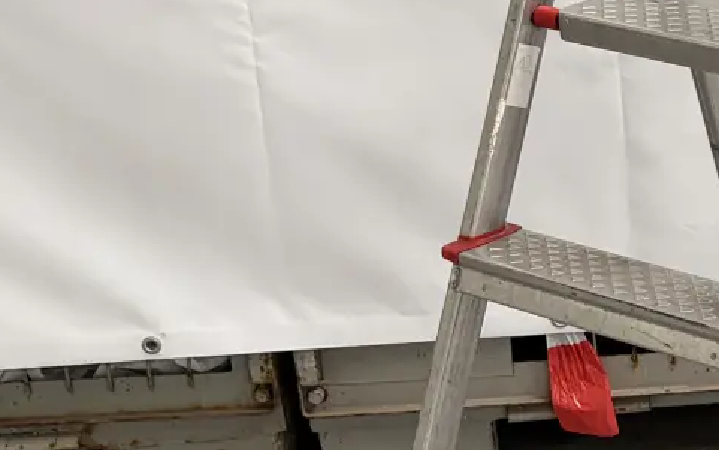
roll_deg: -0.4
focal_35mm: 110
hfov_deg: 17.1
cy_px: 193
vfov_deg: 11.9
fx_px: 2156
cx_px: 1085
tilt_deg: -21.0
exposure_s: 1/111
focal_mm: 5.96
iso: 125
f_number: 1.6
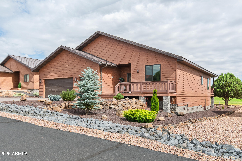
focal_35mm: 30
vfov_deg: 43.6
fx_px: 202
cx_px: 121
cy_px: 80
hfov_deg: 61.9
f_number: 8
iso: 800
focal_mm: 20
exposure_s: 1/320
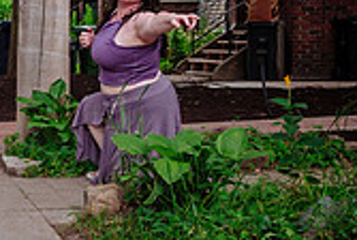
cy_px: 81
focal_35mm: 88
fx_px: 874
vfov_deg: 15.6
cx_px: -162
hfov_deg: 20.2
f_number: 2.8
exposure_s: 1/250
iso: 1600
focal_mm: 16
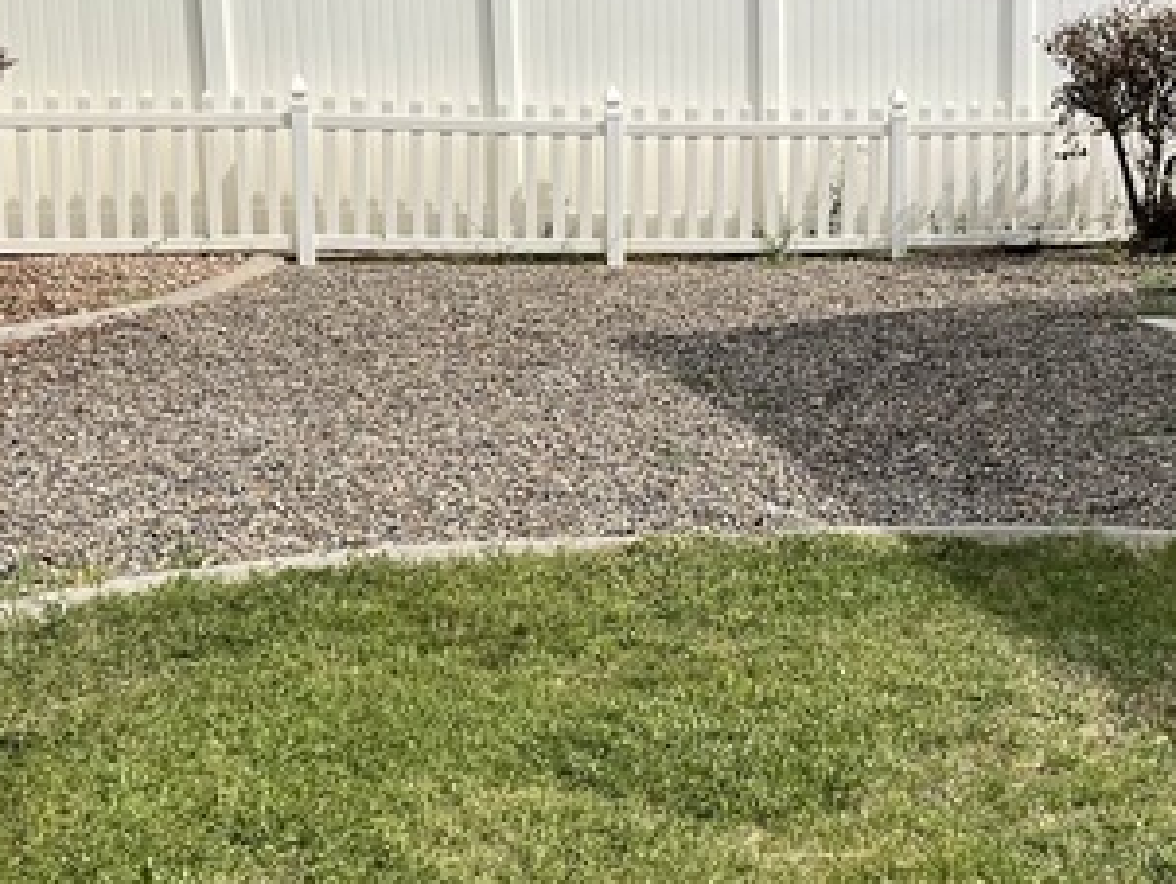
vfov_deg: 23.0
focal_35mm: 64
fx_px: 2176
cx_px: 757
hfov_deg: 30.1
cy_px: 440
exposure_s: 1/1626
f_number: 1.8
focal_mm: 3
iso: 16
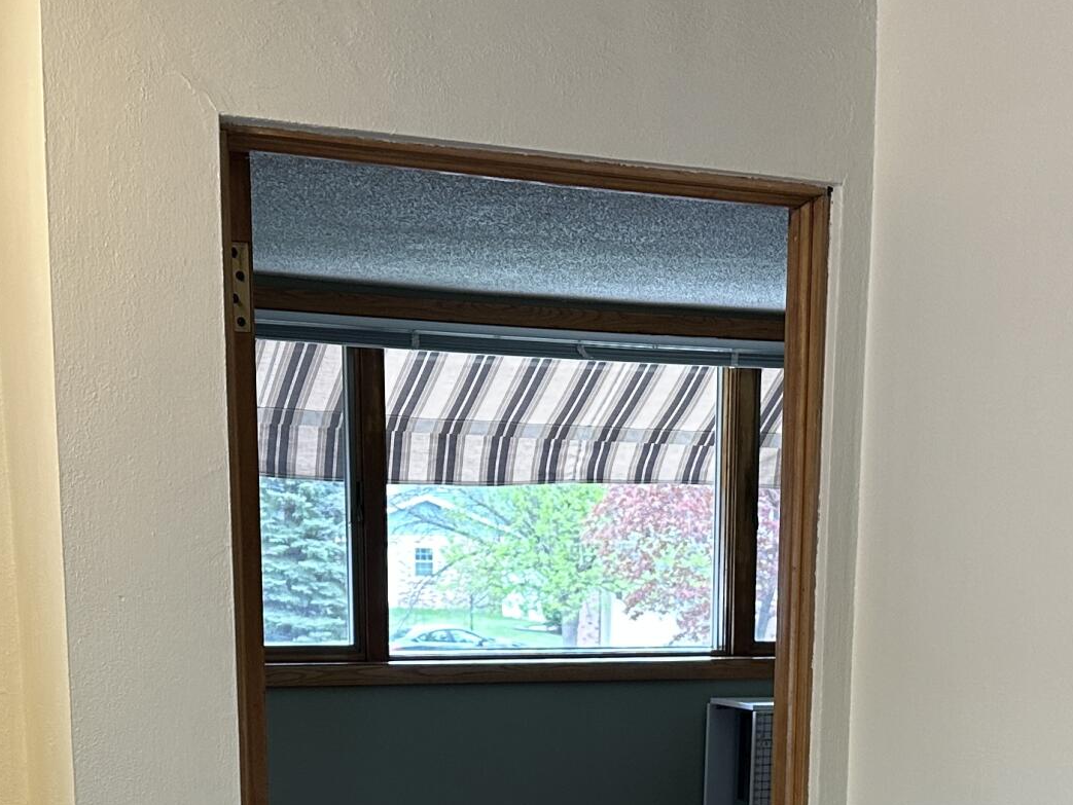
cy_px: 954
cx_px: 648
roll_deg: -0.7
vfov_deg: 20.1
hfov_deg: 28.1
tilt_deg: -10.9
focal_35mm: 69
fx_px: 2140
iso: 125
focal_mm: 6.86
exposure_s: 1/60
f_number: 1.78
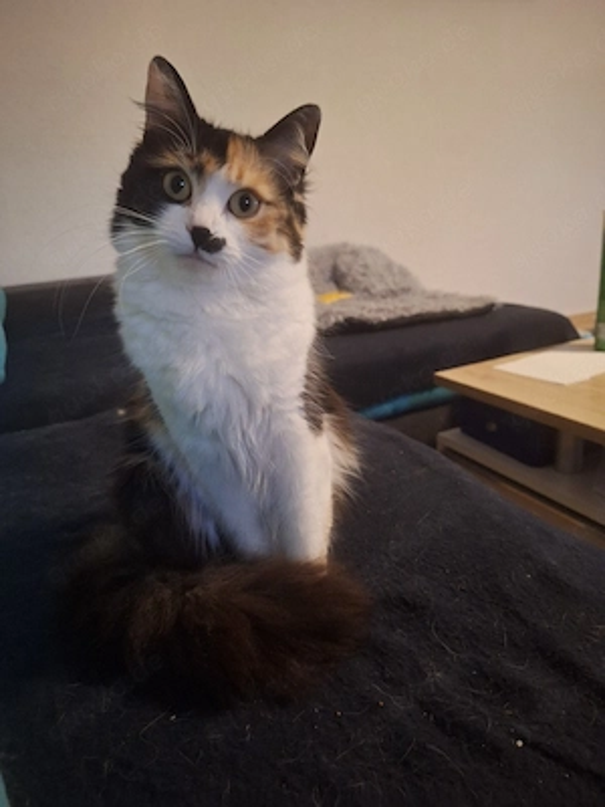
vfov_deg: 73.9
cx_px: 302
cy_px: 404
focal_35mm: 23
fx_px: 536
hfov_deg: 58.9
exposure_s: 1/20
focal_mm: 5.54
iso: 640
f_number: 1.8
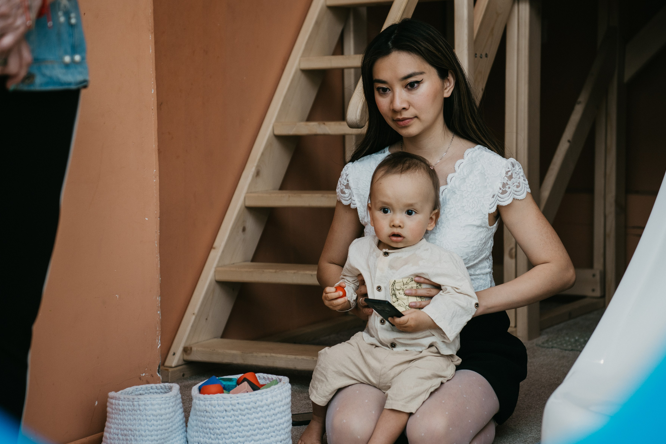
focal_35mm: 81
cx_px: 363
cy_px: 208
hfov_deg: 25.0
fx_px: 1498
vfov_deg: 16.9
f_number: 3.5
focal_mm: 70
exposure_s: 1/160
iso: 100
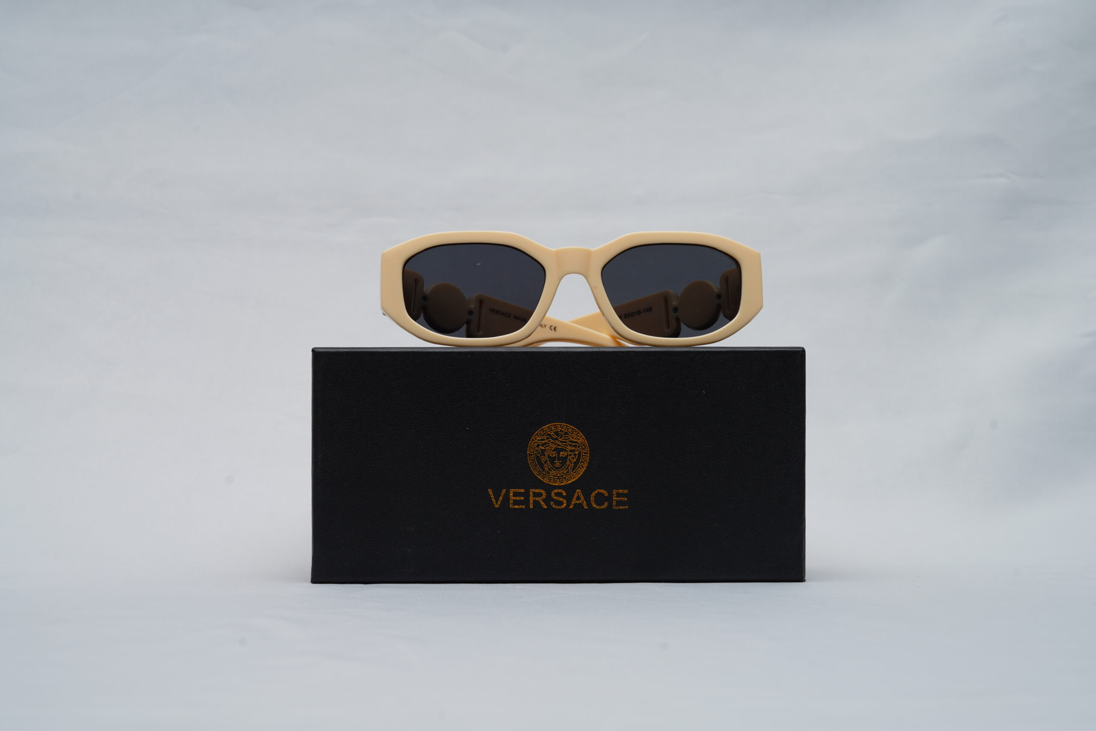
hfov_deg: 39.6
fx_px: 1522
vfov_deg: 27.0
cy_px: 366
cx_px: 548
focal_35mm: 50
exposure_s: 1/160
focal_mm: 50
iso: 100
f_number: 9
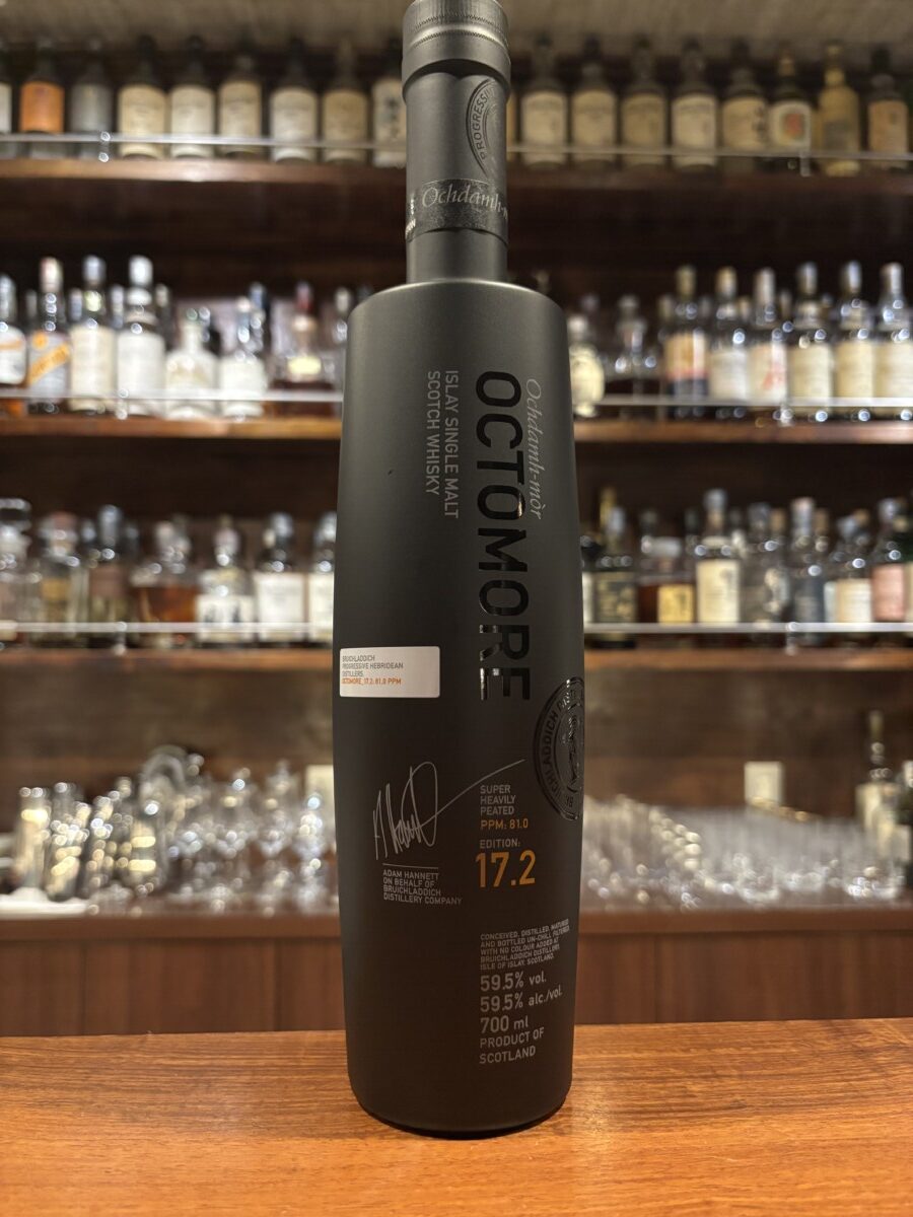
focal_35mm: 26
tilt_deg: +2.8
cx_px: 456
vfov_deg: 67.3
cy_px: 608
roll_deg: -0.3
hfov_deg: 53.1
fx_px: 914
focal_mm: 5.96
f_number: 1.6
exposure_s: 1/30
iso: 640
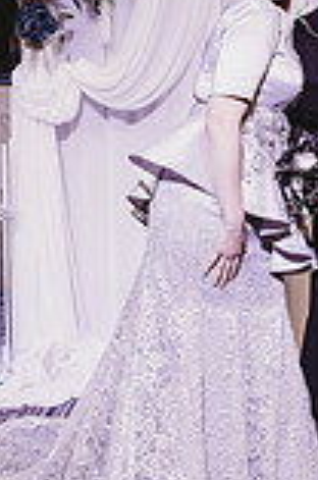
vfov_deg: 29.1
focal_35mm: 69
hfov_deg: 19.2
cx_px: 306
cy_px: 153
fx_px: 918
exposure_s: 1/125
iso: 400
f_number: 2.2
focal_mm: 24
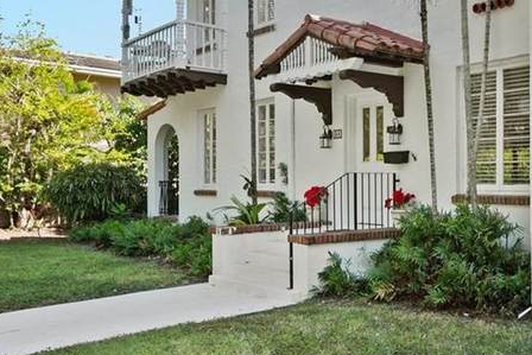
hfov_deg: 46.1
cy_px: 184
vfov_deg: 33.4
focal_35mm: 40
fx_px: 591
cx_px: 419
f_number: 4.5
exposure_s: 1/80
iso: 100
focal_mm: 14
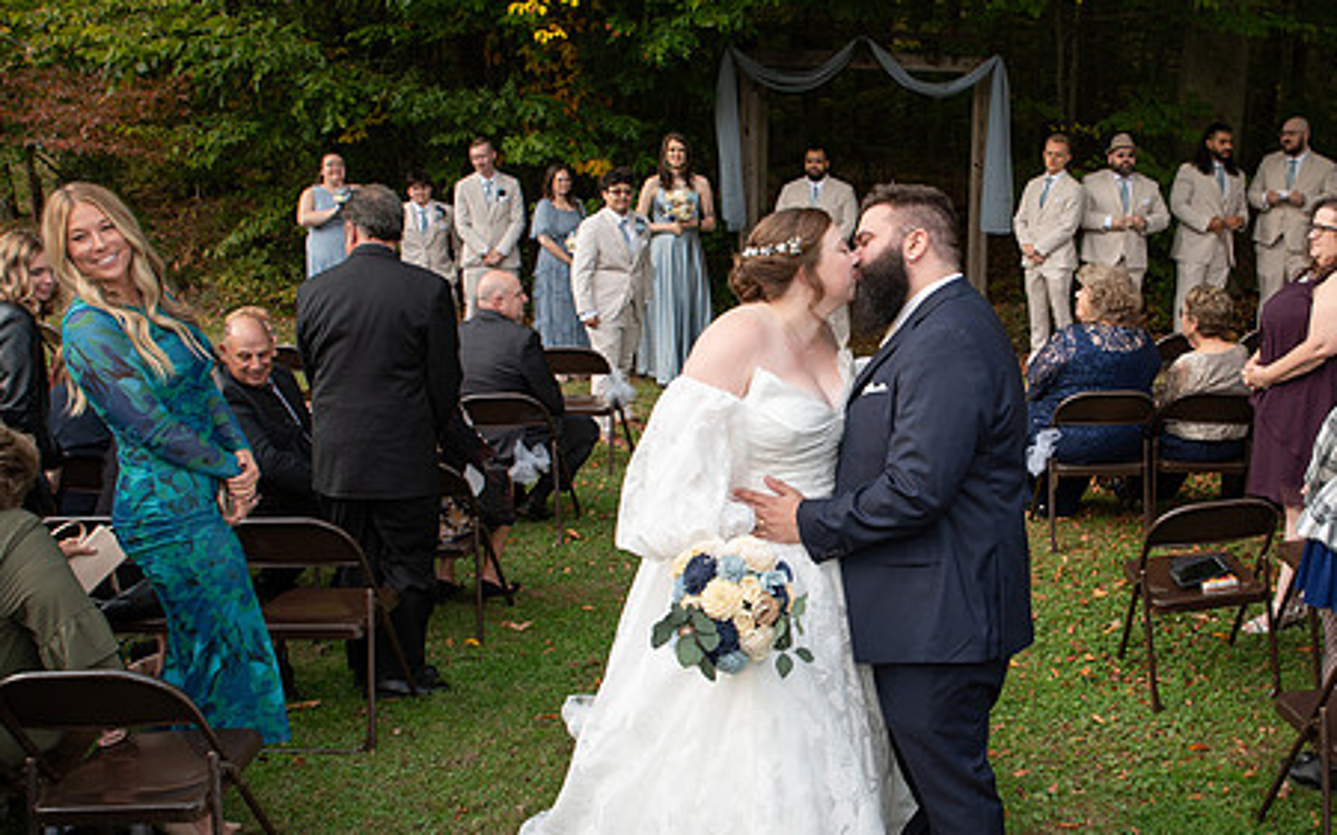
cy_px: 422
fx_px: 1348
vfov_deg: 34.4
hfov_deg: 52.2
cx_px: 838
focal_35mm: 37
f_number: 6.3
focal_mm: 24
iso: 400
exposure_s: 1/200
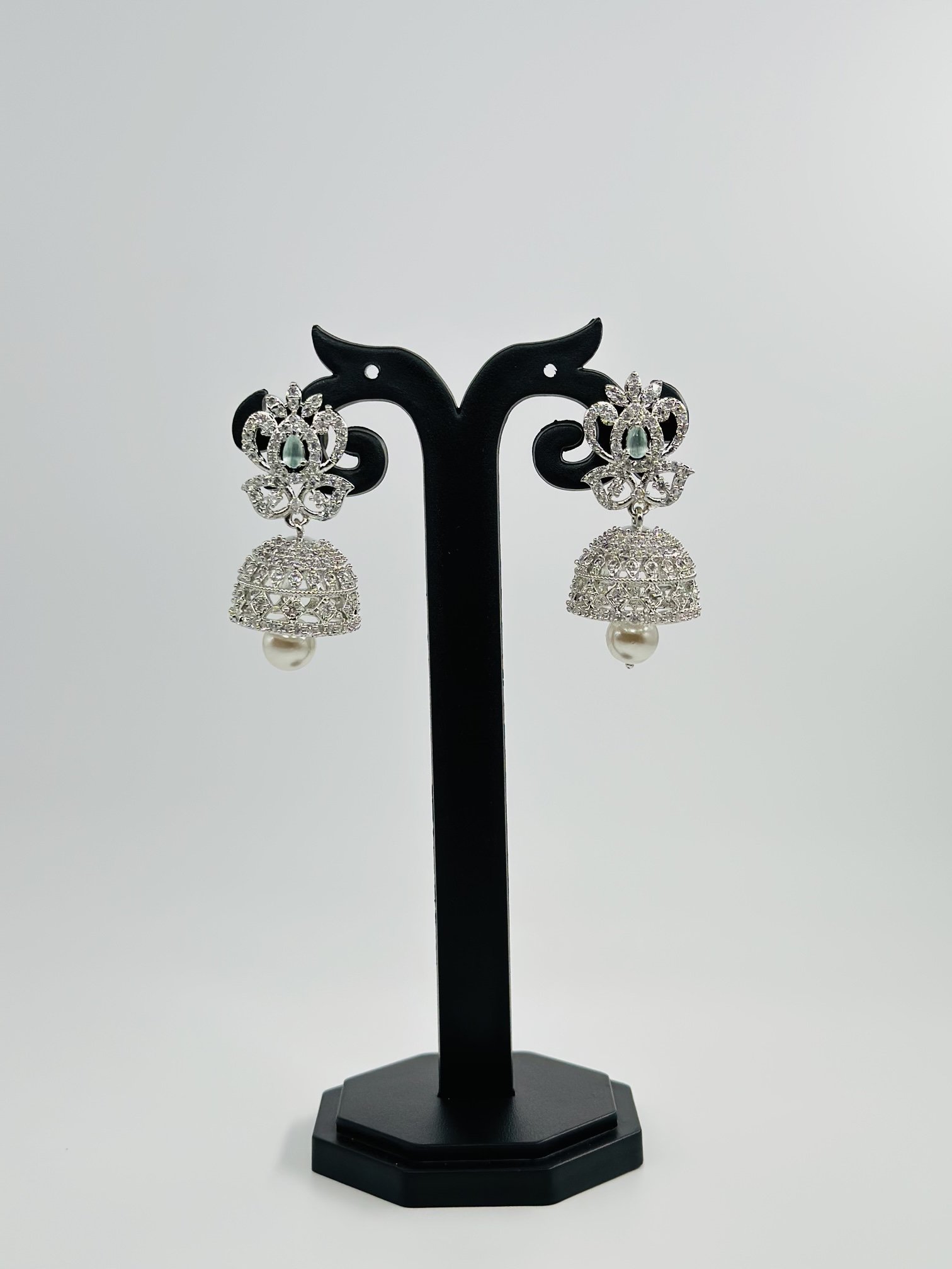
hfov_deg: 30.3
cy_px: 634
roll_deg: -1.6
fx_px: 1760
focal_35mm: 48
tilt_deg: -5.3
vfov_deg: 39.7
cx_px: 476
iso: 80
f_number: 1.78
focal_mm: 6.86
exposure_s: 1/1639
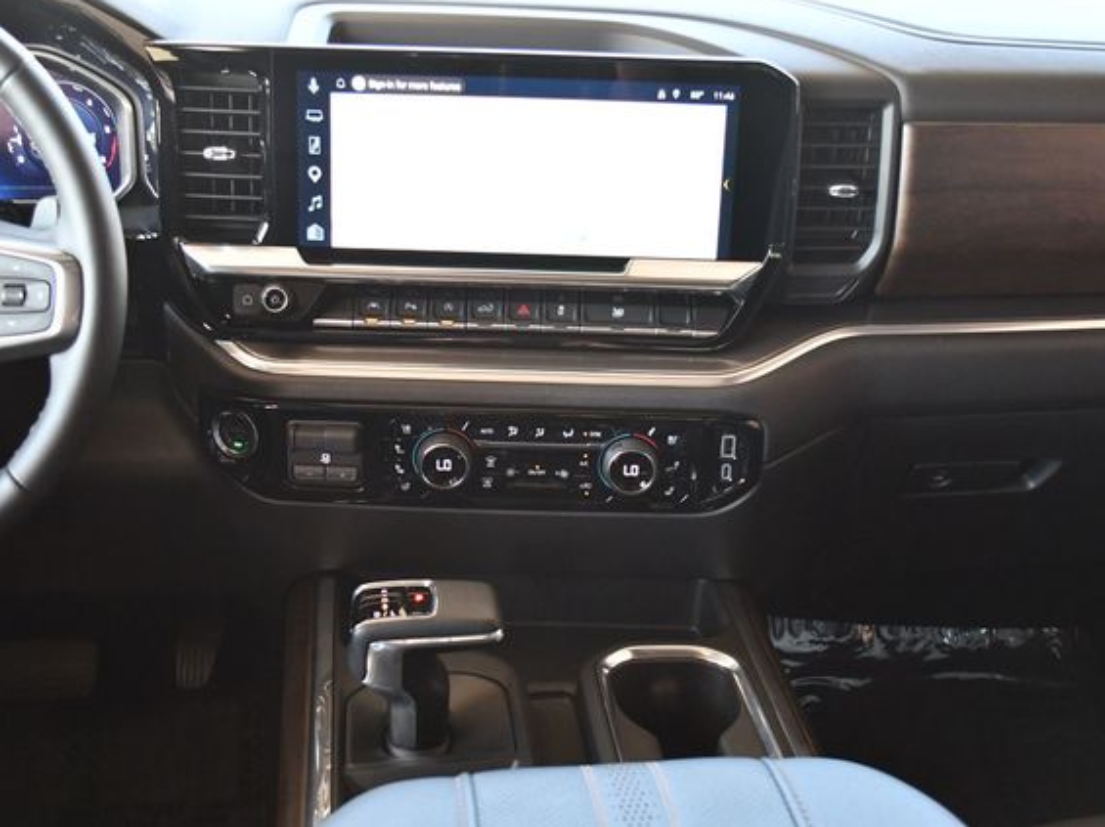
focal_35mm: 48
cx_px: 530
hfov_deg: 39.7
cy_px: 411
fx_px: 1531
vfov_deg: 30.2
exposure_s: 1/125
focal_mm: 22
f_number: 3.8
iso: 1400
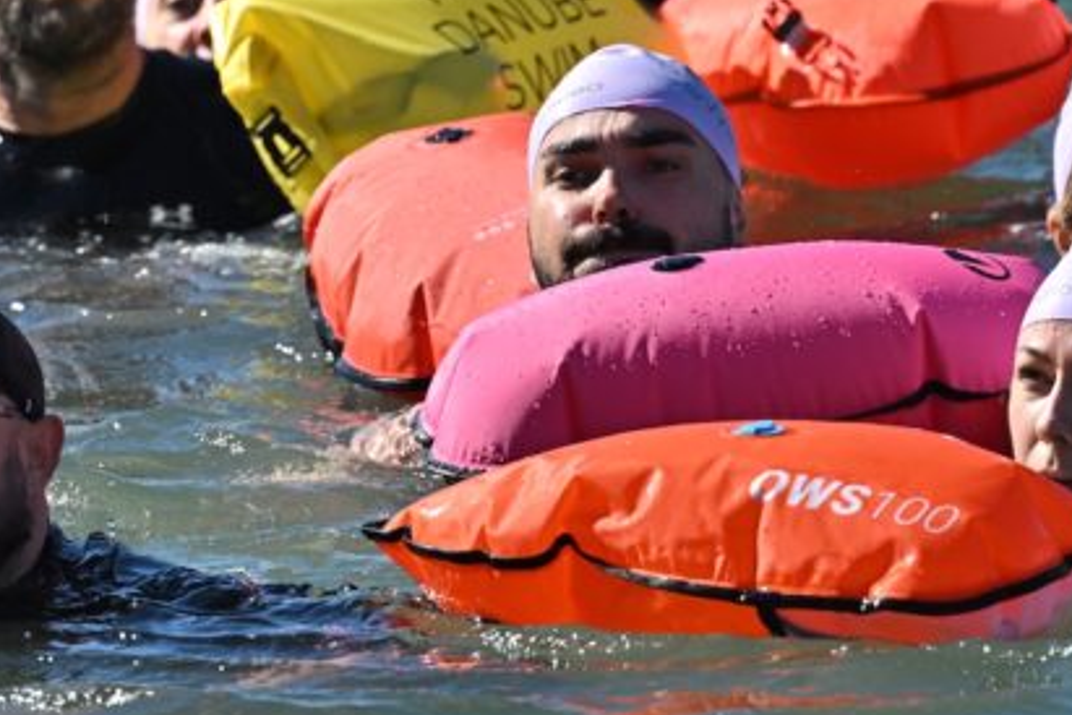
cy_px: -119
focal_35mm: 962
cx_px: 266
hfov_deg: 2.1
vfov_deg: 1.4
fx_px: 28644
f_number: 5.6
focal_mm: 400
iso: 100
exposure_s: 1/800
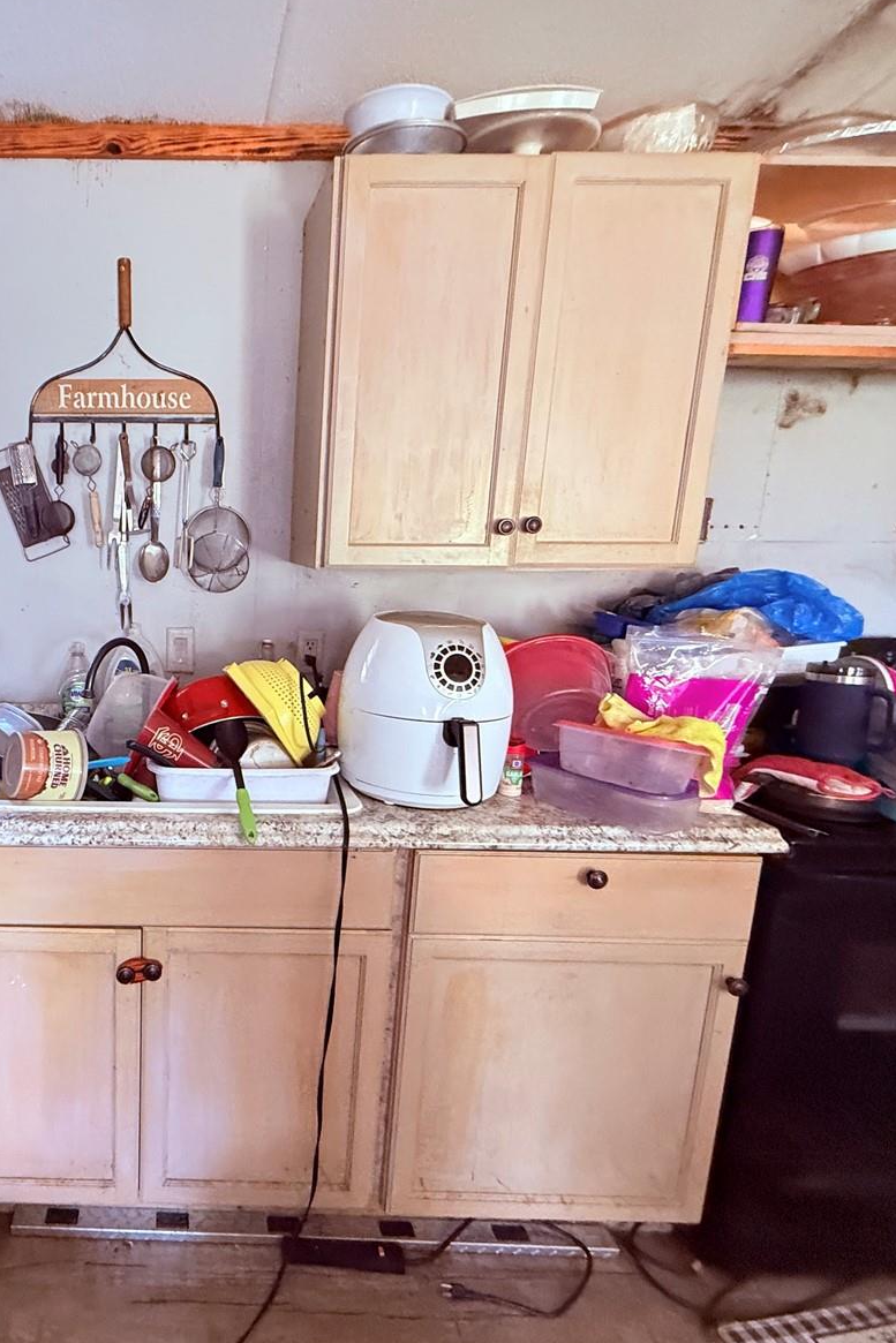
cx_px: 161
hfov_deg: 56.7
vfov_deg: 84.0
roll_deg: +1.4
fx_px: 746
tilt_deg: -8.9
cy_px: 679
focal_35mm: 20
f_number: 2.2
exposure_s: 1/60
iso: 640
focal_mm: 2.22
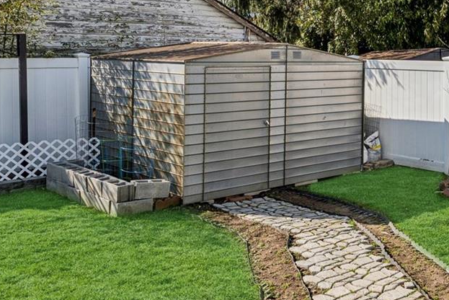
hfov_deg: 36.6
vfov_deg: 28.7
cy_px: 63
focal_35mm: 46
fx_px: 574
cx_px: 485
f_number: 11
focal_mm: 14
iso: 100
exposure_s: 1/100
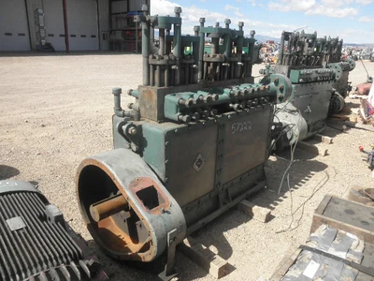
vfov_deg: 49.7
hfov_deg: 63.4
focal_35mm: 28
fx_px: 303
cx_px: 187
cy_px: 140
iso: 64
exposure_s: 1/80
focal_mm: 5
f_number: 8.5
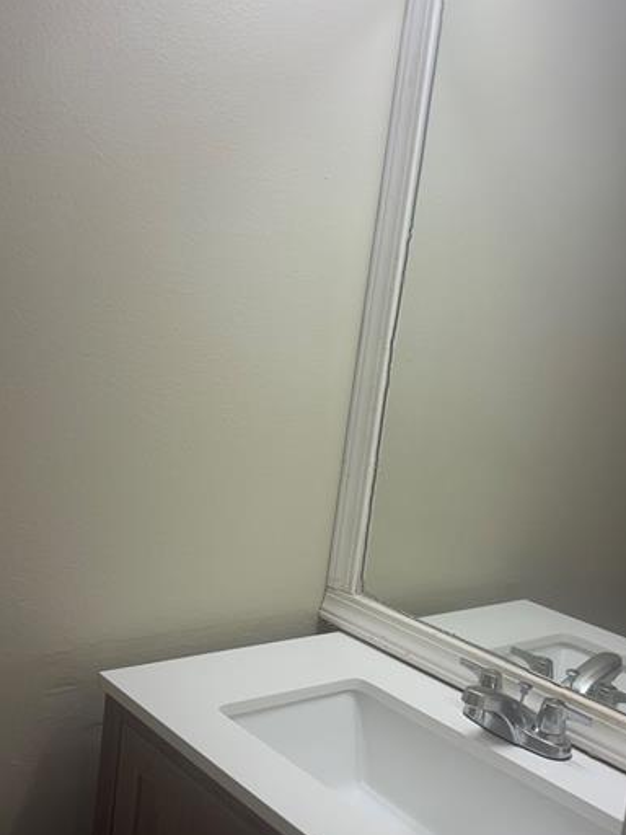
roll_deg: -8.4
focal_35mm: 39
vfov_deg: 47.8
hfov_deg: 36.7
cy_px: 440
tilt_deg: -5.7
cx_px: 259
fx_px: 940
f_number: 1.6
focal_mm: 5.96
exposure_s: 1/177
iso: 40
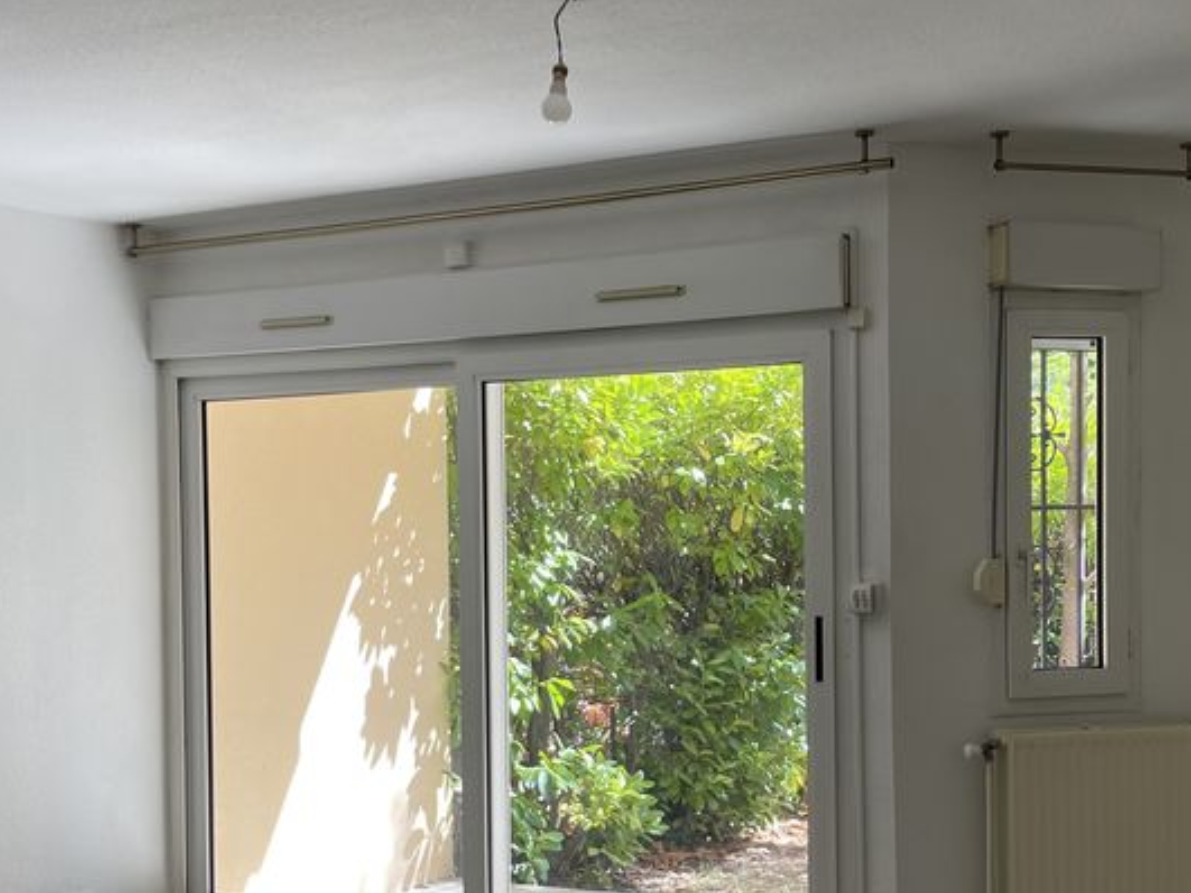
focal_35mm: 49
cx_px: 684
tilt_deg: -1.0
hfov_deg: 38.8
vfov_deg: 29.5
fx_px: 1686
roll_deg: +0.7
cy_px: 588
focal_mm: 4.2
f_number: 1.6
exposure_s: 1/212
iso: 32
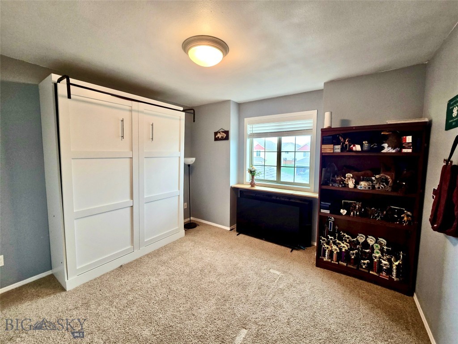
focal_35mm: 13
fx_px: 172
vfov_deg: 89.9
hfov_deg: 106.2
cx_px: 229
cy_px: 172
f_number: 2.2
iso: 160
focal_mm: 2.2
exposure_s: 1/60
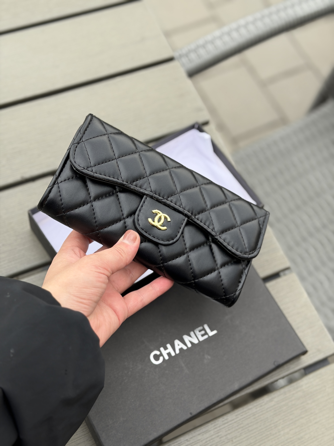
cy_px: 223
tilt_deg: -63.4
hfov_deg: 30.3
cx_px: 167
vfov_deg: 39.7
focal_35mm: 48
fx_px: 618
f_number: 1.78
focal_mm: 6.76
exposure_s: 1/266
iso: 64
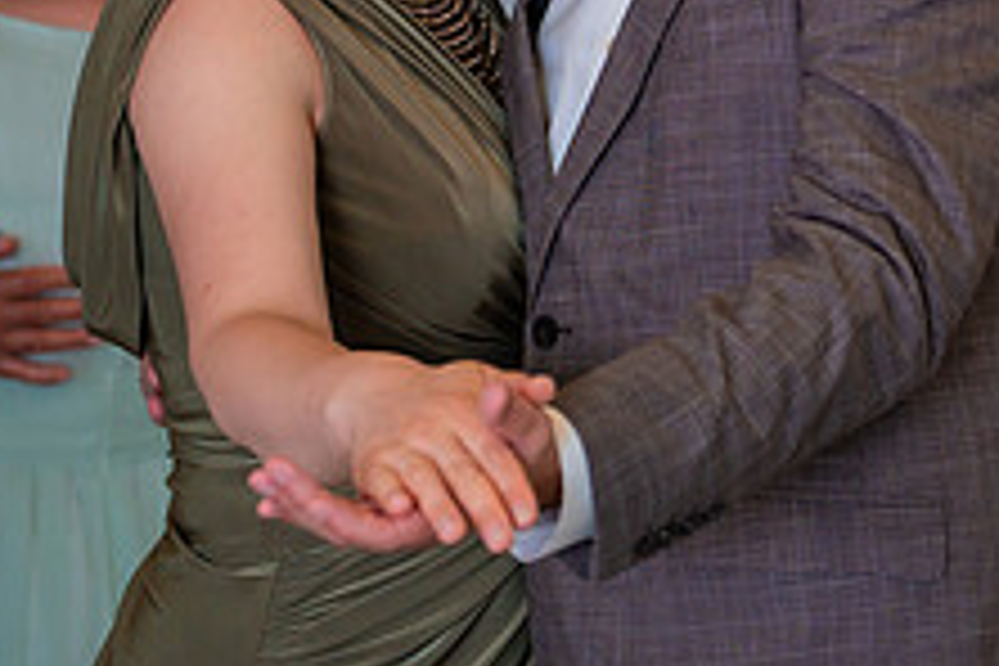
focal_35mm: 175
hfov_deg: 11.7
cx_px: 770
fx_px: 4856
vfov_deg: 7.8
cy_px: 72
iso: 2500
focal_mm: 67
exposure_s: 1/320
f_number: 2.8
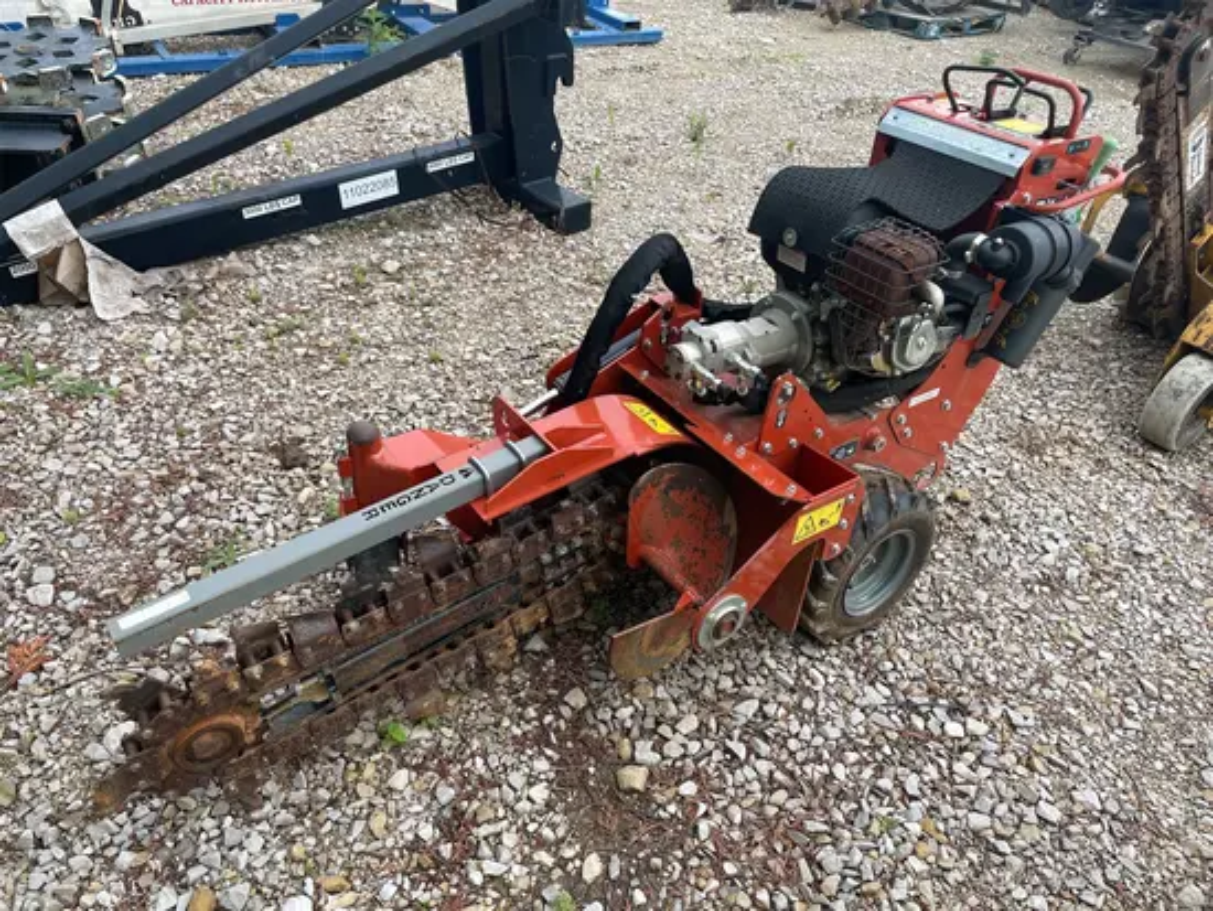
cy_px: 456
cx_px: 606
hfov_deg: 67.3
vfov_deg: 53.1
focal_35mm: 26
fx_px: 911
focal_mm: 4.2
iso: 32
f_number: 1.6
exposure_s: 1/454
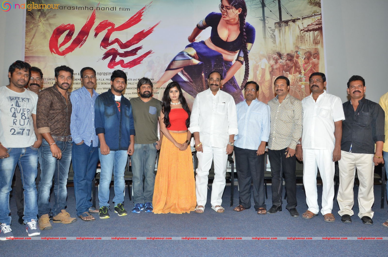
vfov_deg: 47.7
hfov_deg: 67.5
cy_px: 128
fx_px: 290
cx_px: 194
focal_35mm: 27
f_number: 5.6
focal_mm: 18
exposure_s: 1/125
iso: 800
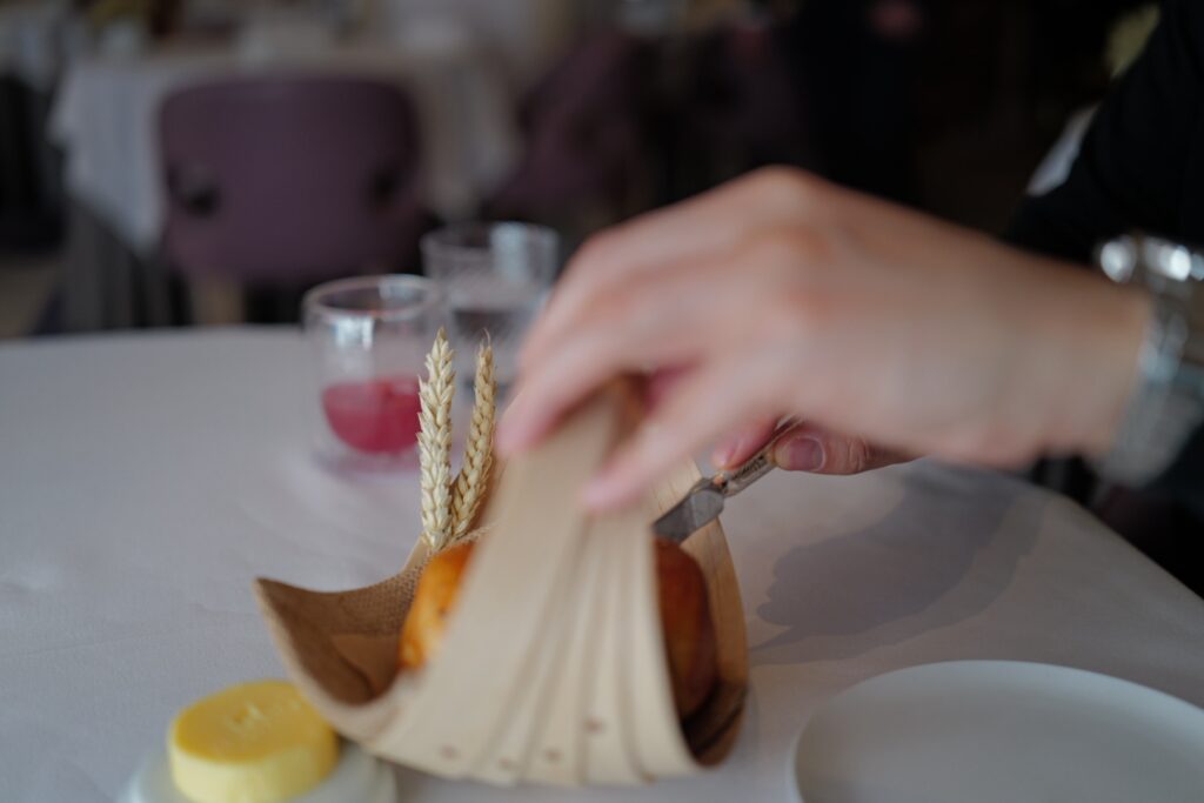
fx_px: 1438
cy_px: 402
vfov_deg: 31.2
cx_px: 602
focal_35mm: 43
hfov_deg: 45.4
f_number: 2
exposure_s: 1/80
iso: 160
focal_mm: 43
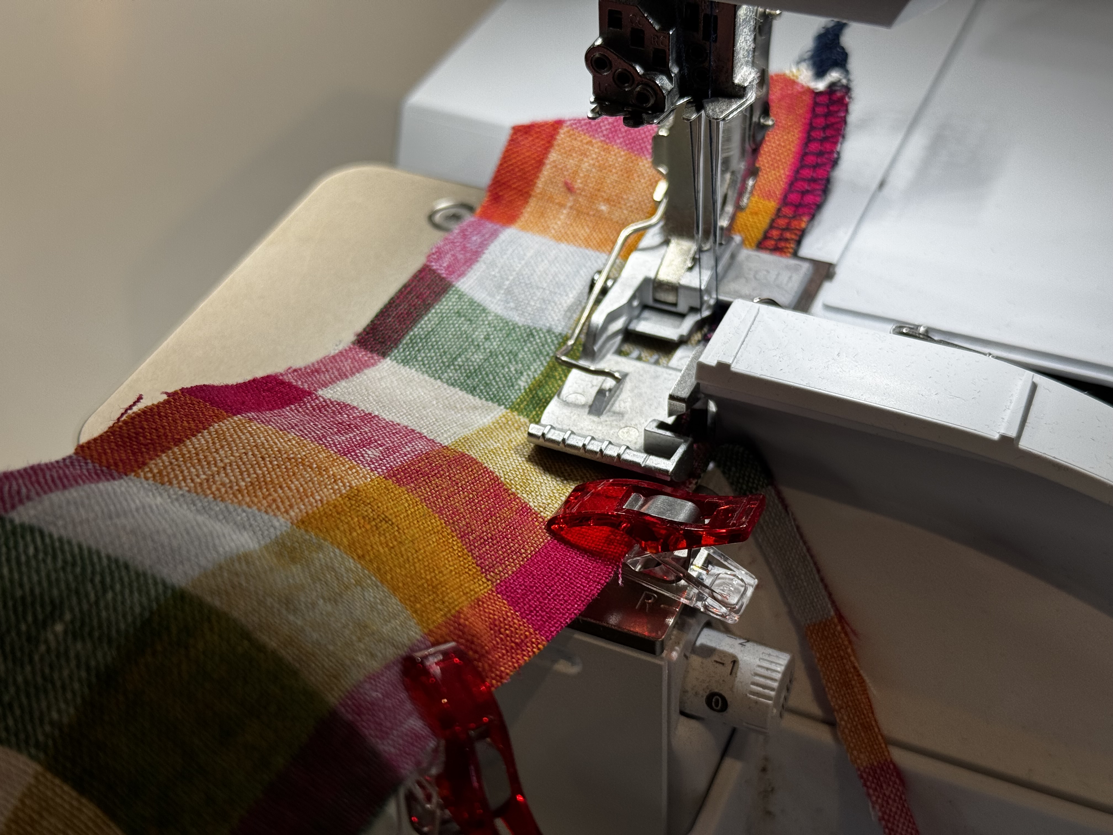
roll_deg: +2.2
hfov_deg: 39.7
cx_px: 556
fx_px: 1543
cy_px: 418
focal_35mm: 48
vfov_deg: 30.3
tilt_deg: -43.2
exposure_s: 1/311
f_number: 1.78
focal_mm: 6.76
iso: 64
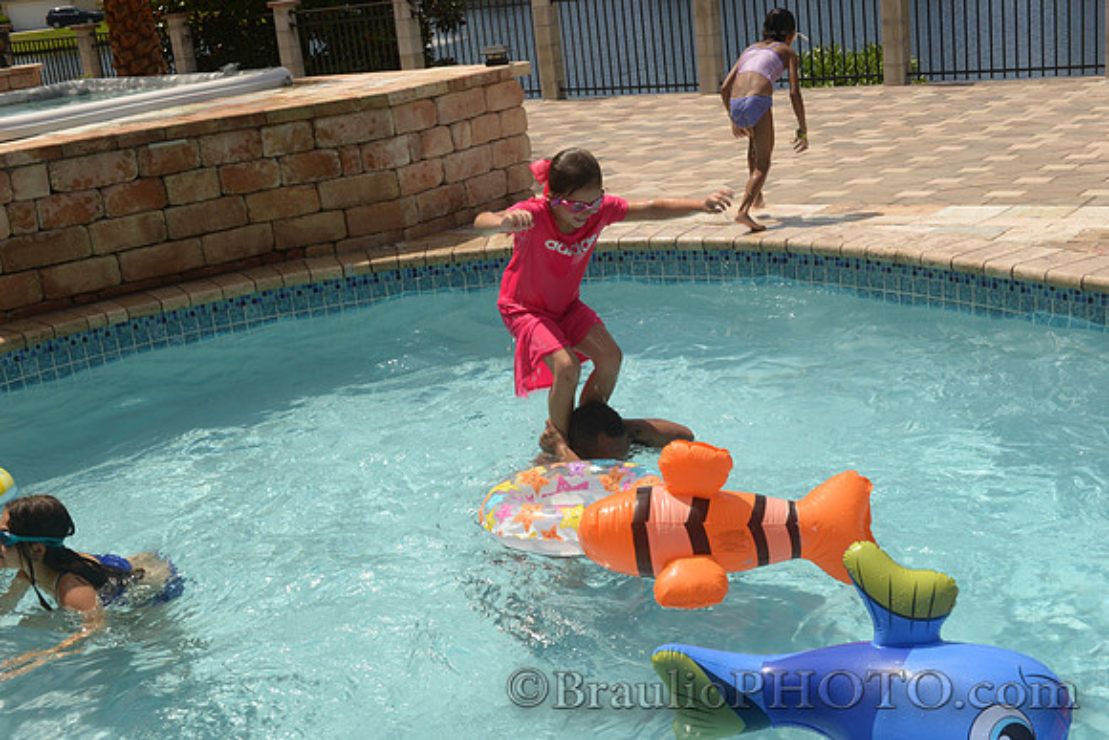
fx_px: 1479
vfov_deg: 28.1
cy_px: 370
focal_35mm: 48
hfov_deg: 41.1
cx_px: 554
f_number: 13
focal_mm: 48
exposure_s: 1/160
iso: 125
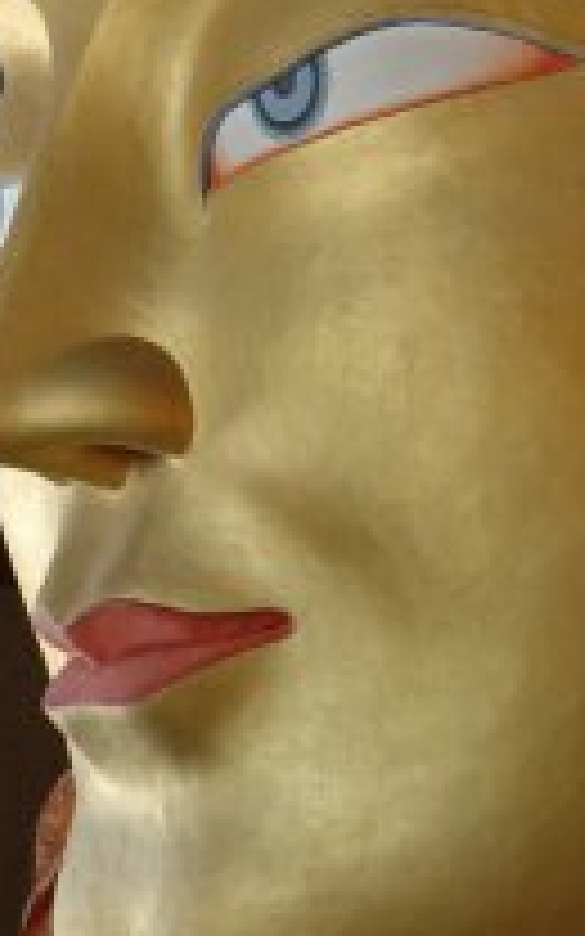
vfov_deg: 13.4
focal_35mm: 155
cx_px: 592
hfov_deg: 8.4
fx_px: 3954
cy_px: 117
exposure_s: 1/60
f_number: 4.5
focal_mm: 44
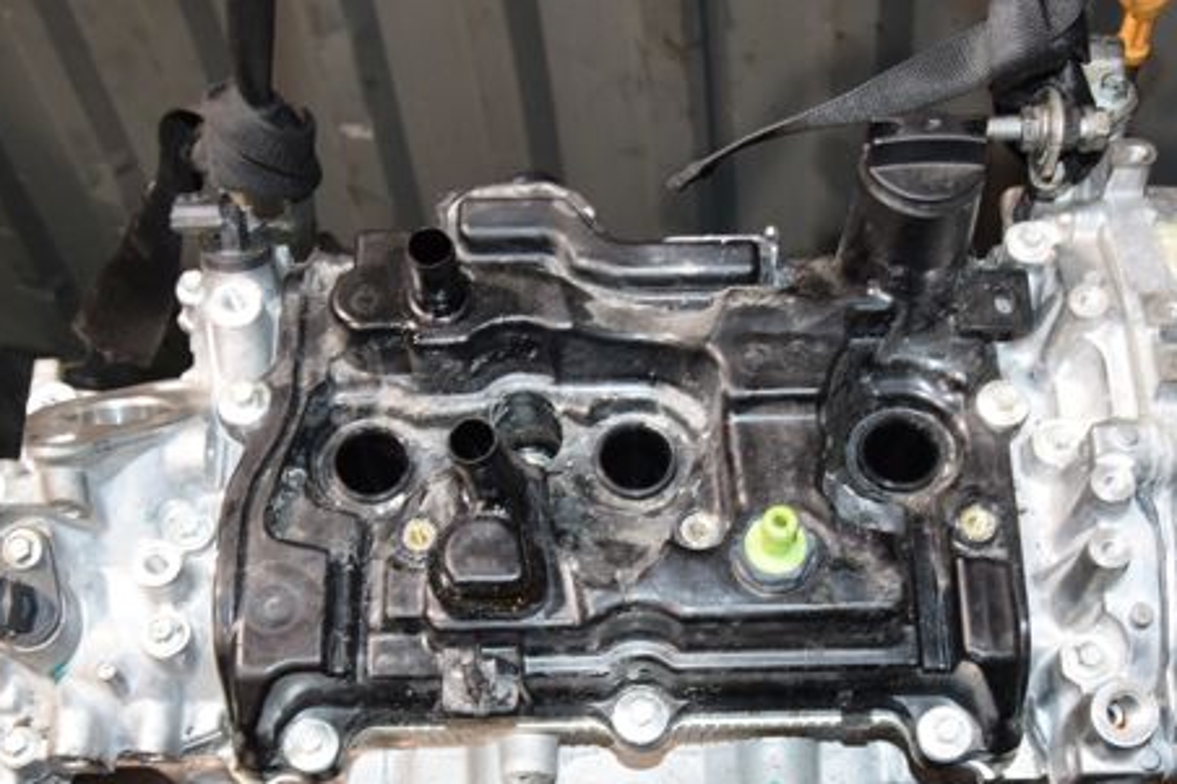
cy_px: 552
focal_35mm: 51
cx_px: 638
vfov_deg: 26.2
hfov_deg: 38.9
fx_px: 1667
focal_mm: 24
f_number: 5.6
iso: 1600
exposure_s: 1/60
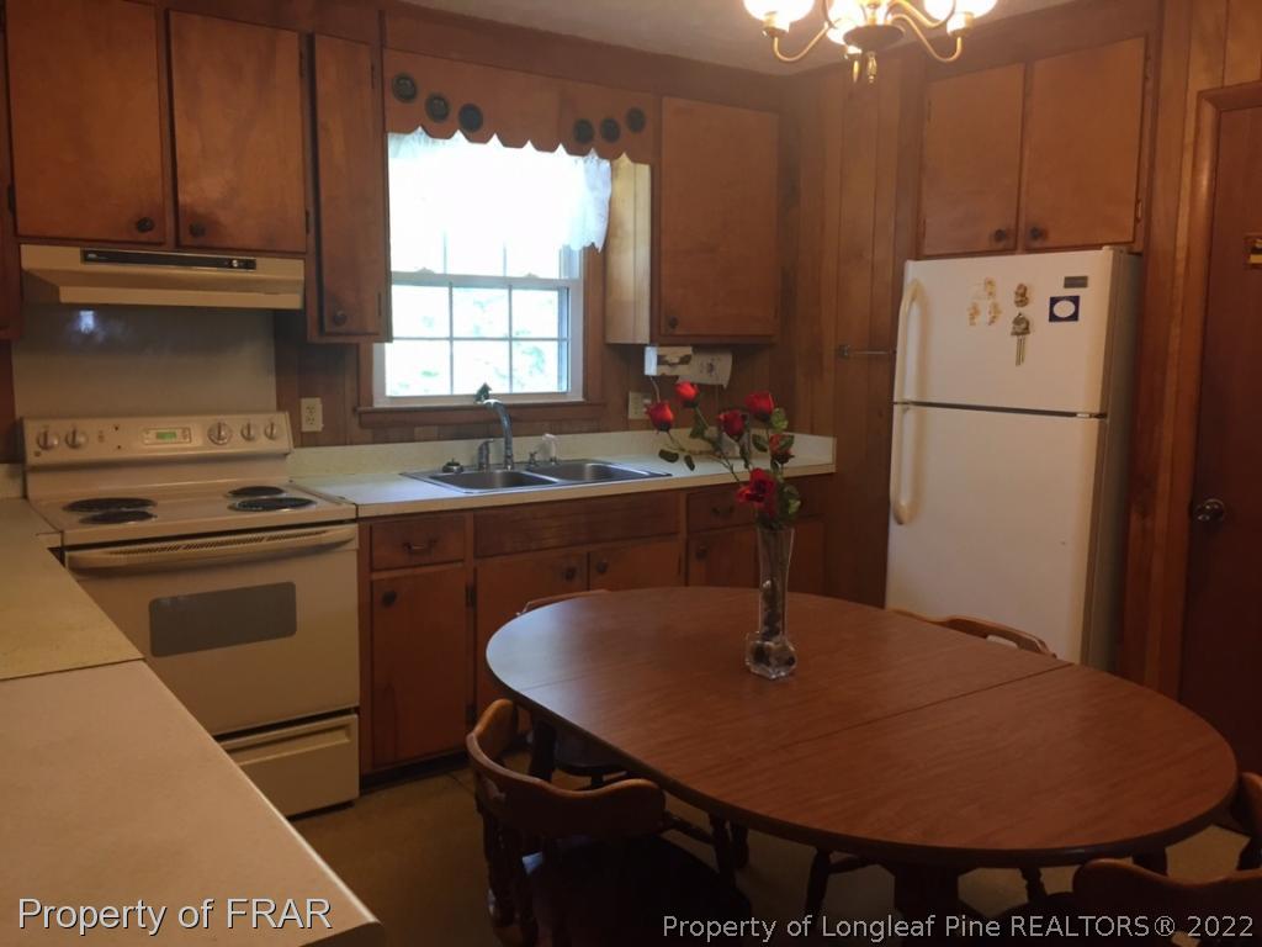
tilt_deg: -6.0
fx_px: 1057
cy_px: 474
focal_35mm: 29
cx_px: 631
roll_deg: -1.1
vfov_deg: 48.2
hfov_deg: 61.7
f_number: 2.2
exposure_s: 1/30
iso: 100
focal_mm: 4.15
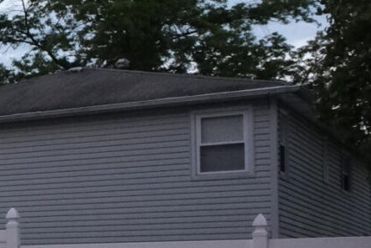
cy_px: 254
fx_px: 1165
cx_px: -672
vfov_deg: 12.0
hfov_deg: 11.9
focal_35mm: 113
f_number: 8
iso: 2500
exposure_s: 1/60
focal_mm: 12.6
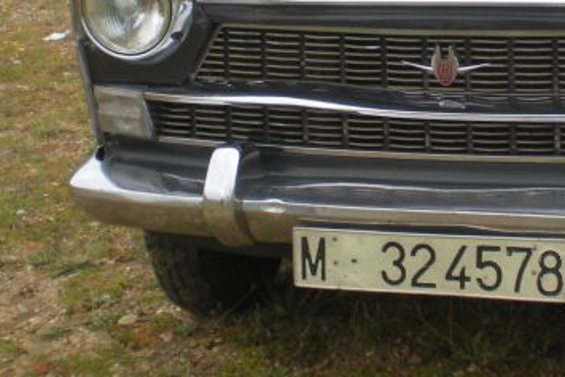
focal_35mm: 89
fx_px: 1397
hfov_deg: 22.6
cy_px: -11
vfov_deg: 15.1
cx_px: 436
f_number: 4.6
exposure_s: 1/142
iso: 64
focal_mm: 6.3
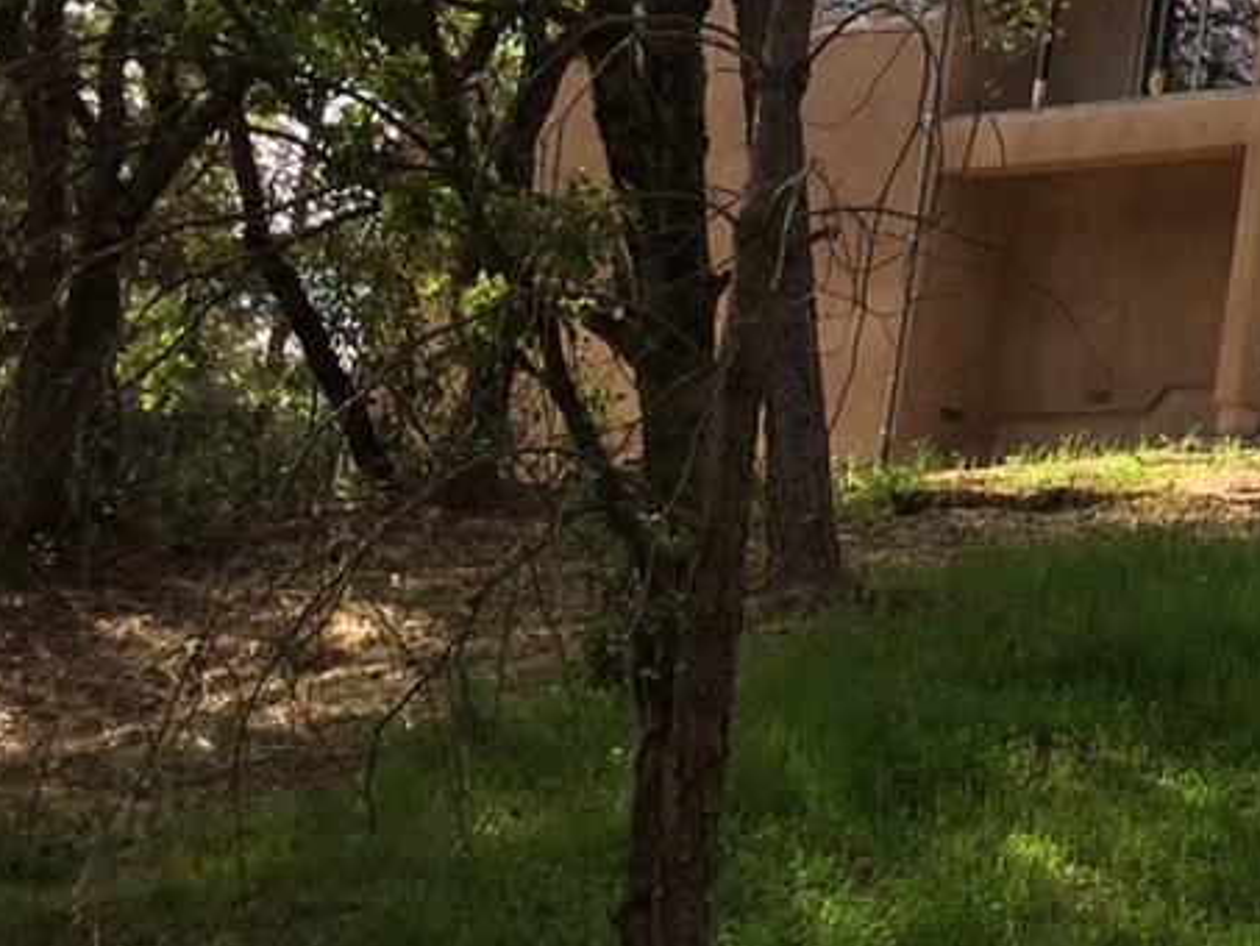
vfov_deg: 15.3
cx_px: 1669
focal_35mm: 96
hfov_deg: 18.9
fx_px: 3495
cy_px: 241
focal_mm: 4.15
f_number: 2.2
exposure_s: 1/595
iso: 32
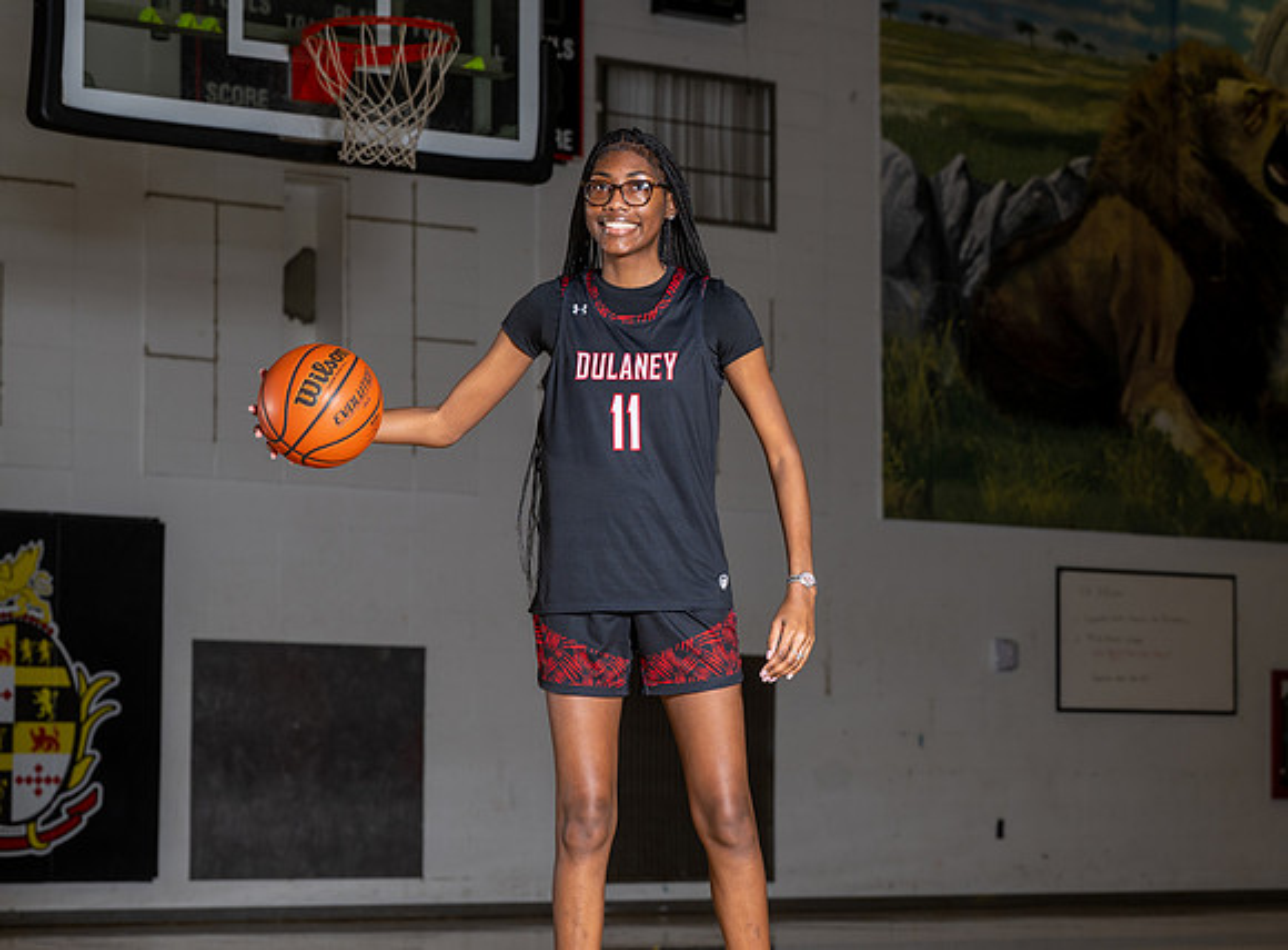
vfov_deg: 14.1
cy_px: 522
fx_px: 3838
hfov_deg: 19.1
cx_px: 689
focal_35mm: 104
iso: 80
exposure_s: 1/200
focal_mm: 70
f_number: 4.5
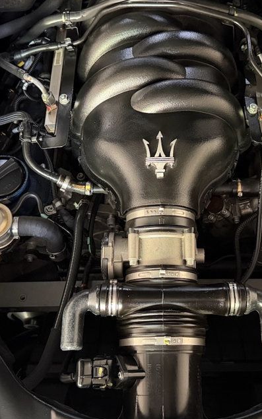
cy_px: 199
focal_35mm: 41
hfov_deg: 31.2
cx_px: 158
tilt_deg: -60.2
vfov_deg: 48.2
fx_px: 468
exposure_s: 1/30
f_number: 1.78
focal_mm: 6.76
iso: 1000
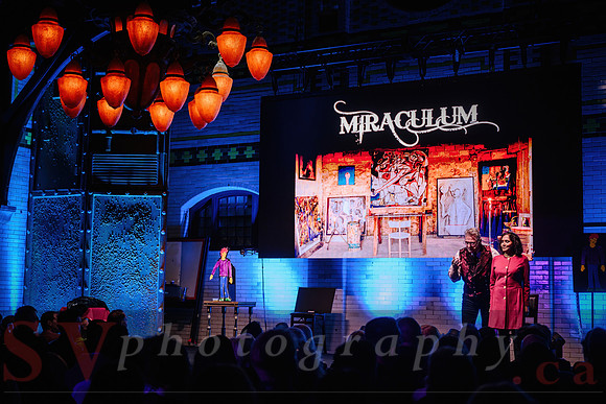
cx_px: 303
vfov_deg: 27.0
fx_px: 842
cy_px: 202
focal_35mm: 50
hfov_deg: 39.6
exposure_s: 1/200
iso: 1600
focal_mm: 50
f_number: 2.8
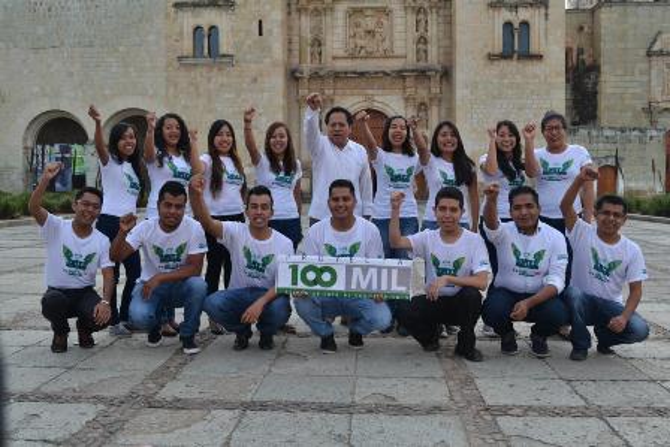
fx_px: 670
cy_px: 224
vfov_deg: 36.9
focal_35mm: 36
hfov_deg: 53.1
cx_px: 335
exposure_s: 1/1000
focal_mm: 24
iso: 800
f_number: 6.3
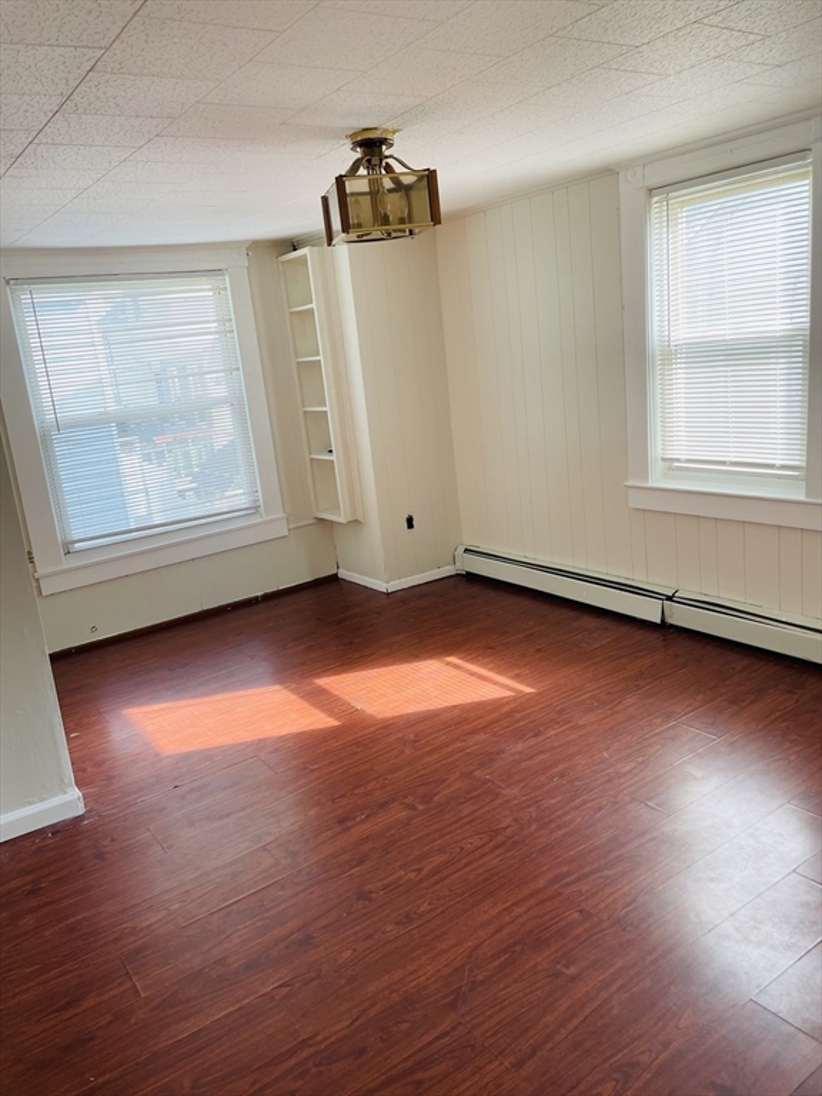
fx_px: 823
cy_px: 548
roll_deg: +6.9
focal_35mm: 26
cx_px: 411
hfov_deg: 53.1
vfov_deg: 67.3
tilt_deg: -12.6
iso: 40
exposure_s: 1/121
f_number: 1.6
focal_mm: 4.2
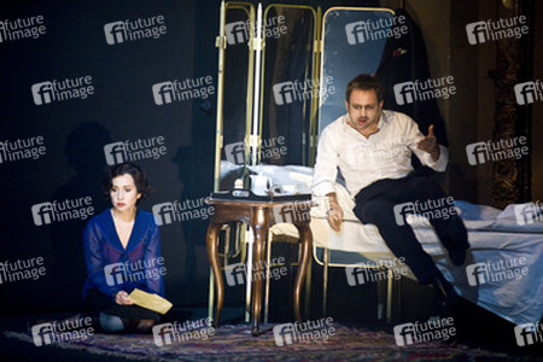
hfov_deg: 10.3
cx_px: 272
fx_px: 3016
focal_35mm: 200
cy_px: 181
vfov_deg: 6.9
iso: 1600
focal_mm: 200
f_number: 4
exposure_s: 1/125
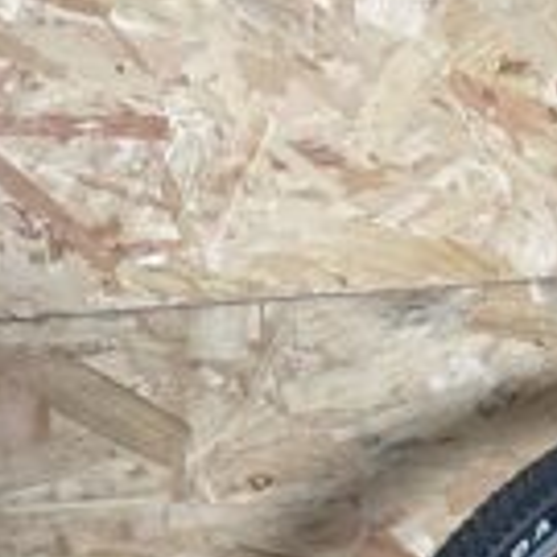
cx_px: 974
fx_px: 1493
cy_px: 520
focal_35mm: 82
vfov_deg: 20.6
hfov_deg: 17.5
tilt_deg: -16.1
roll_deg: -1.0
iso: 200
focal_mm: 4.2
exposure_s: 1/60
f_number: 1.6
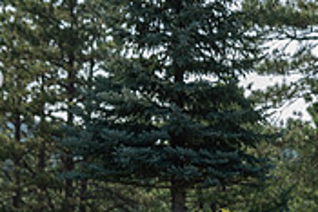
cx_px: 151
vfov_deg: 7.9
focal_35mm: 172
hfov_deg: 11.9
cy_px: 264
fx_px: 1521
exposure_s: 1/320
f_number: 3.5
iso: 64
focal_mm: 52
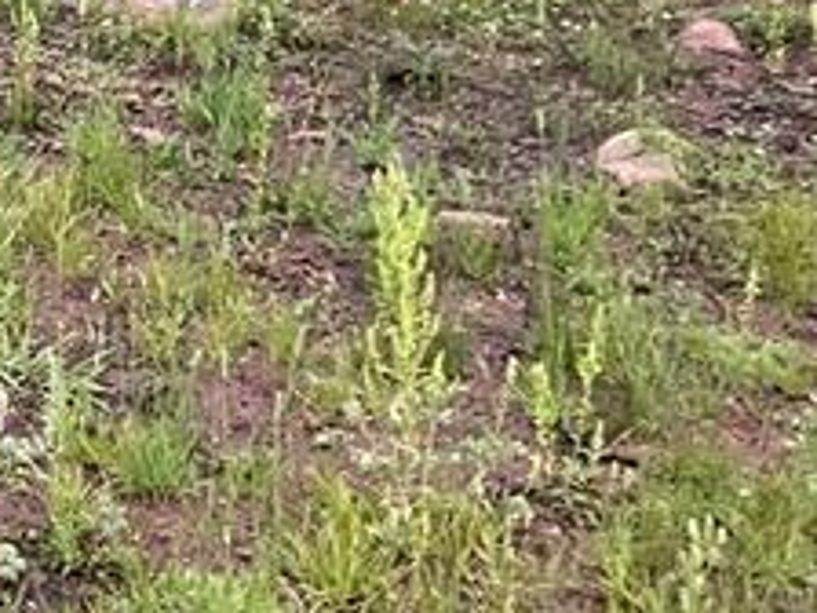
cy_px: -637
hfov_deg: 13.8
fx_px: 2809
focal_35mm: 119
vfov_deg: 11.2
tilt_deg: -0.7
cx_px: -872
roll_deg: -4.5
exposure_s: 1/83
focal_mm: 4.2
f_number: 1.6
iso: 125
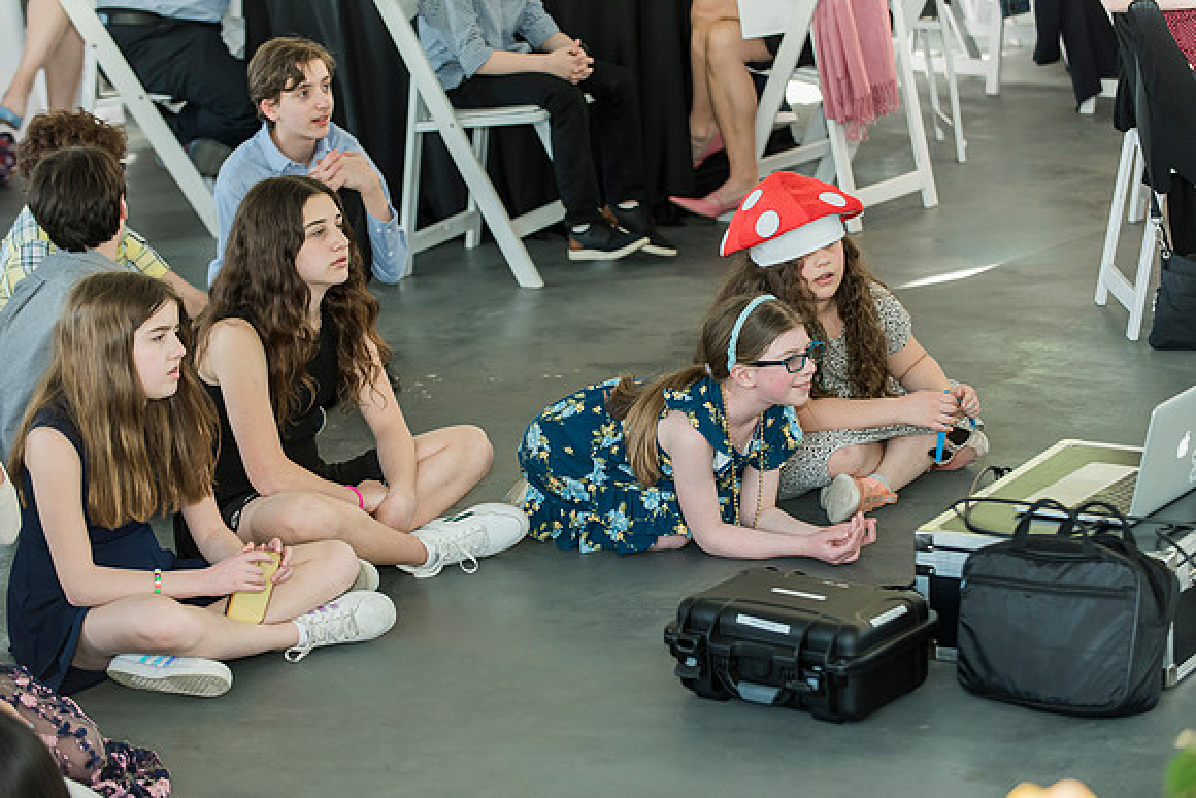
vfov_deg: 13.0
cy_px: 399
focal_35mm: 105
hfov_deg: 19.5
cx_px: 598
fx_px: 3489
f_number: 4
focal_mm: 105
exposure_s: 1/160
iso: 640
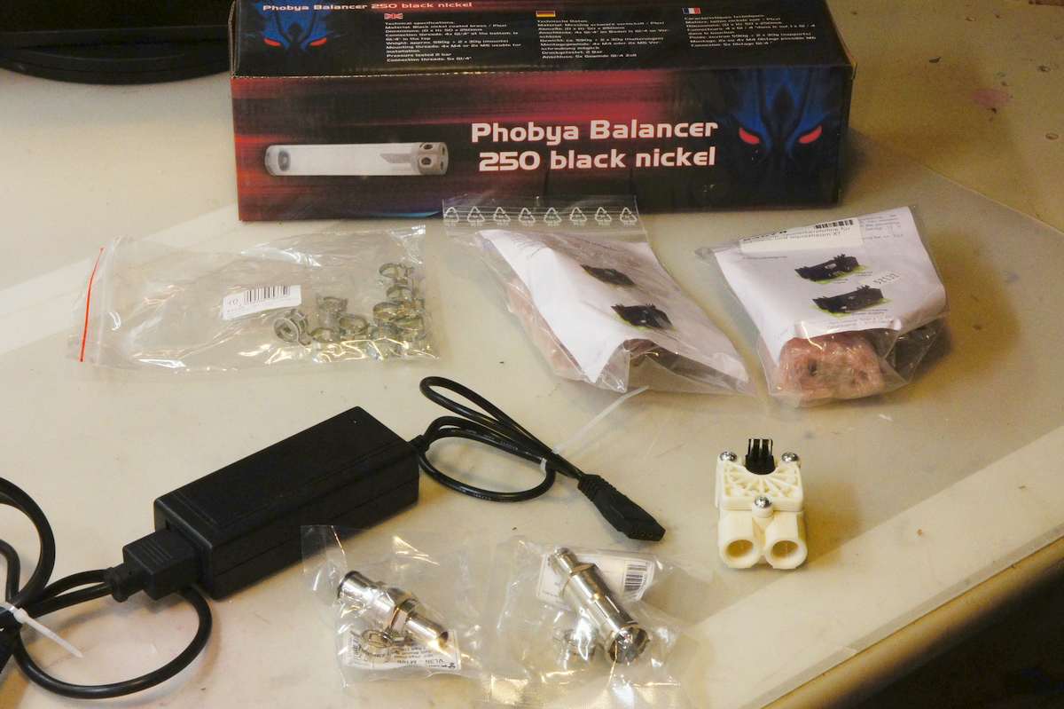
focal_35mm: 90
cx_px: 532
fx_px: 2659
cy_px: 354
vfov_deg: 15.2
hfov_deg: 22.6
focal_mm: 60
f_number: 29
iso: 1600
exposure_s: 1/5
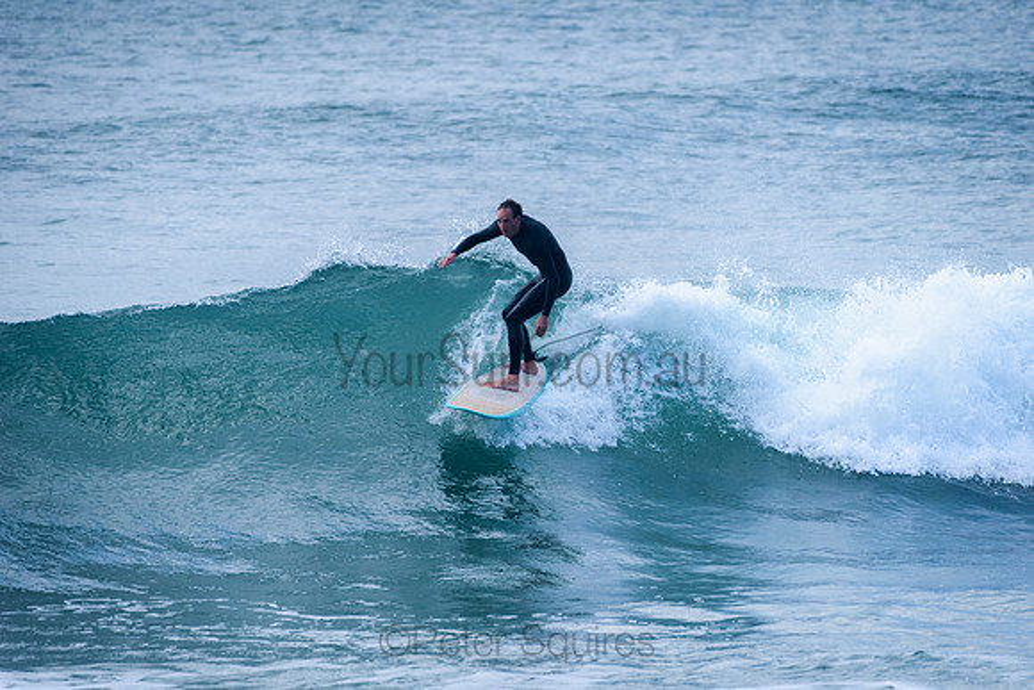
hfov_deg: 4.1
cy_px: 345
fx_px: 14445
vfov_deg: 2.7
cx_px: 517
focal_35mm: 503
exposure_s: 1/1000
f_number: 5.6
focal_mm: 500
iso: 320
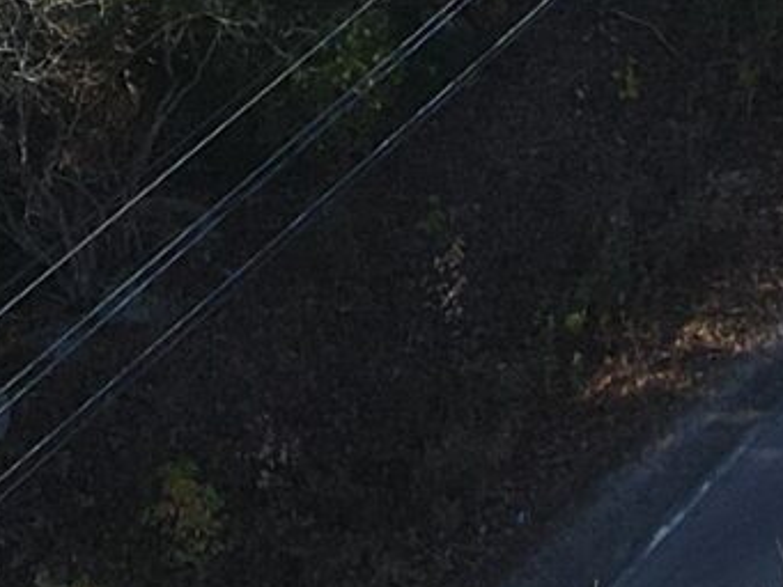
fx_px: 4073
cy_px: -1383
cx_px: 537
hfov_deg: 11.0
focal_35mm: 180
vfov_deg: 7.1
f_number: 2.8
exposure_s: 1/320
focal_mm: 4.5
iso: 110
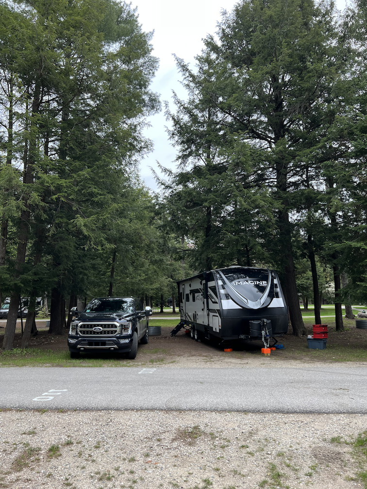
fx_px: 368
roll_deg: +1.6
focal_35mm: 26
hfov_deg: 53.1
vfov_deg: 67.3
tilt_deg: +8.9
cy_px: 244
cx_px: 184
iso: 50
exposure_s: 1/561
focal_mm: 5.7
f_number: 1.5
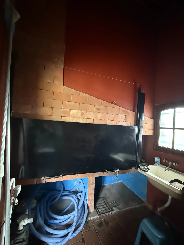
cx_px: 94
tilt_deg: +1.1
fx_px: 106
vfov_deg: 98.1
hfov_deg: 81.7
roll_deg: -2.9
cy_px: 126
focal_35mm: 15
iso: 1600
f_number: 2.2
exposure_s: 1/40
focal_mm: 2.22
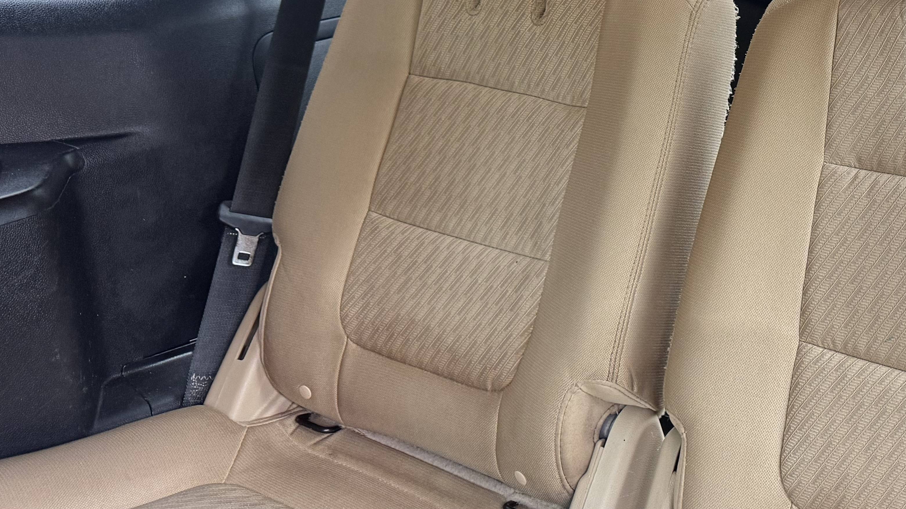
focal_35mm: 48
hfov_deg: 40.2
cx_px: 789
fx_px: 1153
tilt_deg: -4.4
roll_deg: -0.7
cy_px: -80
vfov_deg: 23.1
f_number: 1.78
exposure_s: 1/50
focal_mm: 6.76
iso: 160
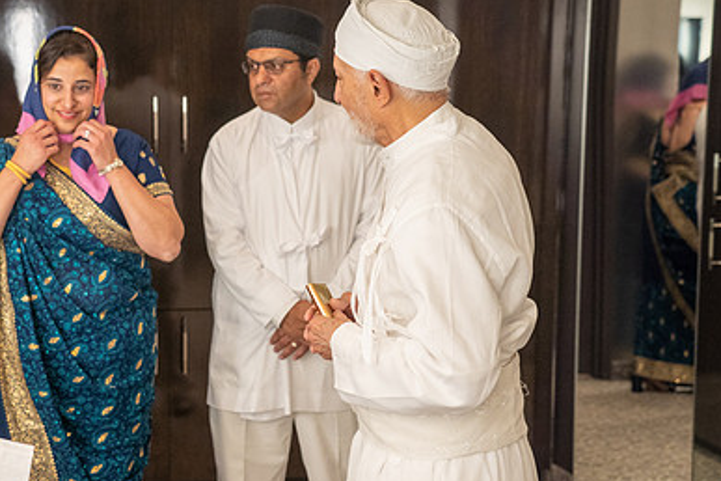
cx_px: 225
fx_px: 1622
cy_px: 256
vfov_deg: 16.9
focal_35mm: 81
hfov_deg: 24.9
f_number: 4
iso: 1600
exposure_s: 1/200
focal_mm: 54
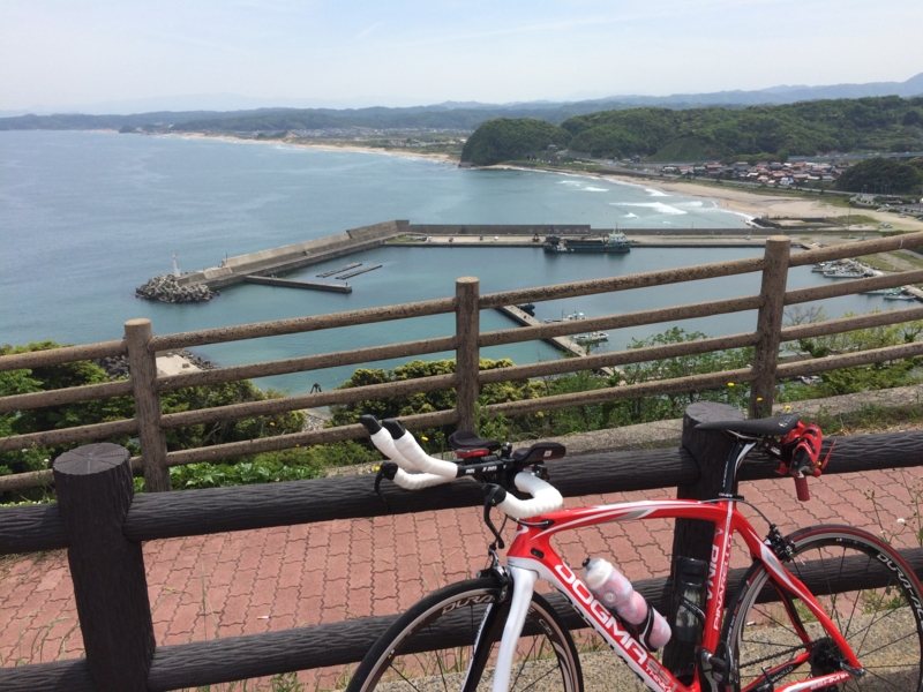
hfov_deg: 61.7
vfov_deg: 48.2
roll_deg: +0.9
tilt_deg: -15.8
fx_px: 773
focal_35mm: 29
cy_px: 346
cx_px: 462
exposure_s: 1/2415
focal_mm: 4.15
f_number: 2.2
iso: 32
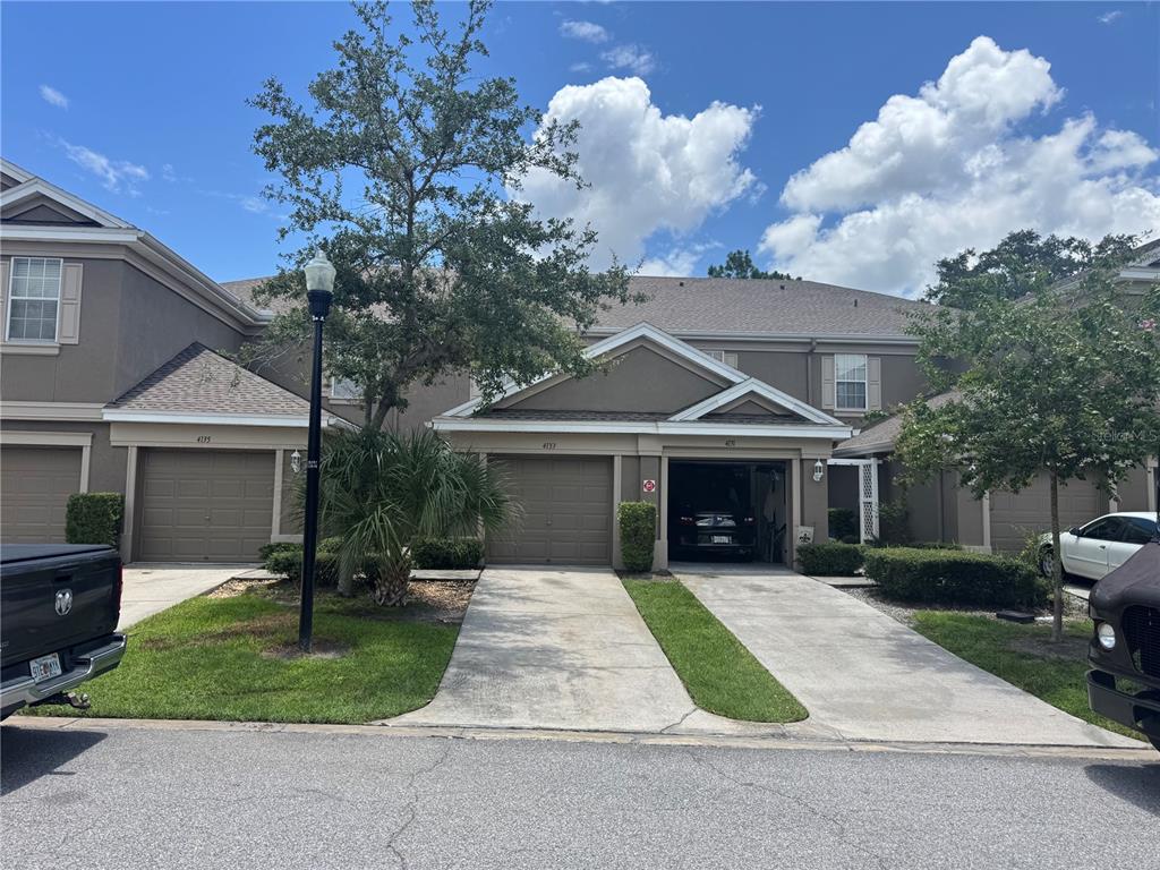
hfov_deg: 71.6
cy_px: 435
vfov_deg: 56.8
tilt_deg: +3.5
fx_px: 804
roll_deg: -0.9
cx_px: 580
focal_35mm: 24
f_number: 1.78
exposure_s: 1/3096
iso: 80
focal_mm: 6.76
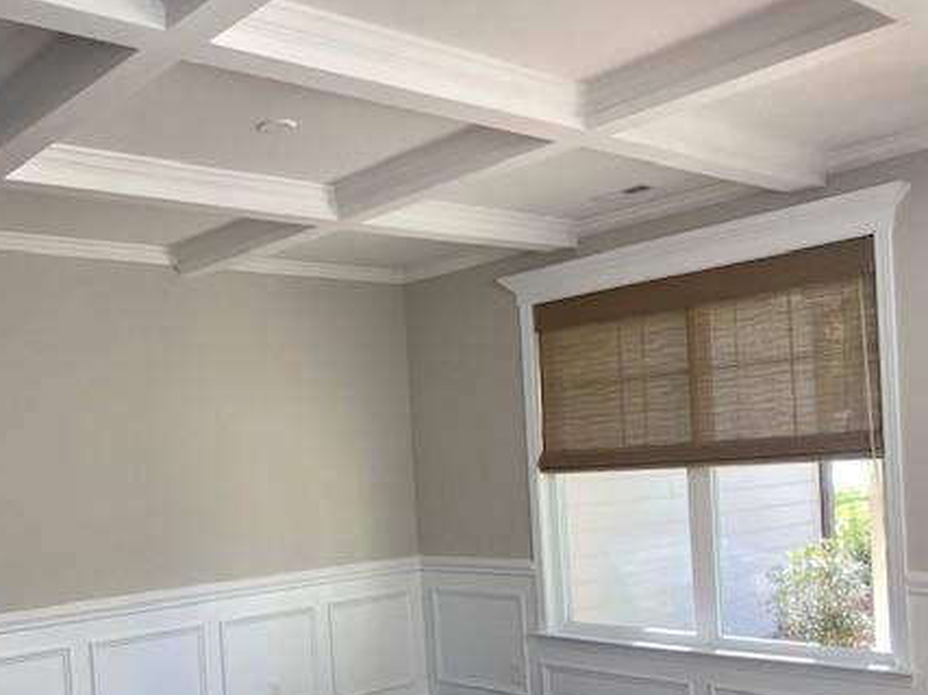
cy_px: 517
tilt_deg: -0.9
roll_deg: +3.0
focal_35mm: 39
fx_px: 1045
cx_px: 319
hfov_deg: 47.2
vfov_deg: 36.0
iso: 50
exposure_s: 1/120
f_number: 1.8
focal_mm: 4.25
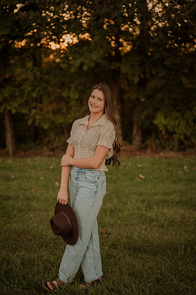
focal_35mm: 50
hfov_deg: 26.9
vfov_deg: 39.6
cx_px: 98
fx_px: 409
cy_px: 148
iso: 250
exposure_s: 1/400
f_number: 2
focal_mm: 50
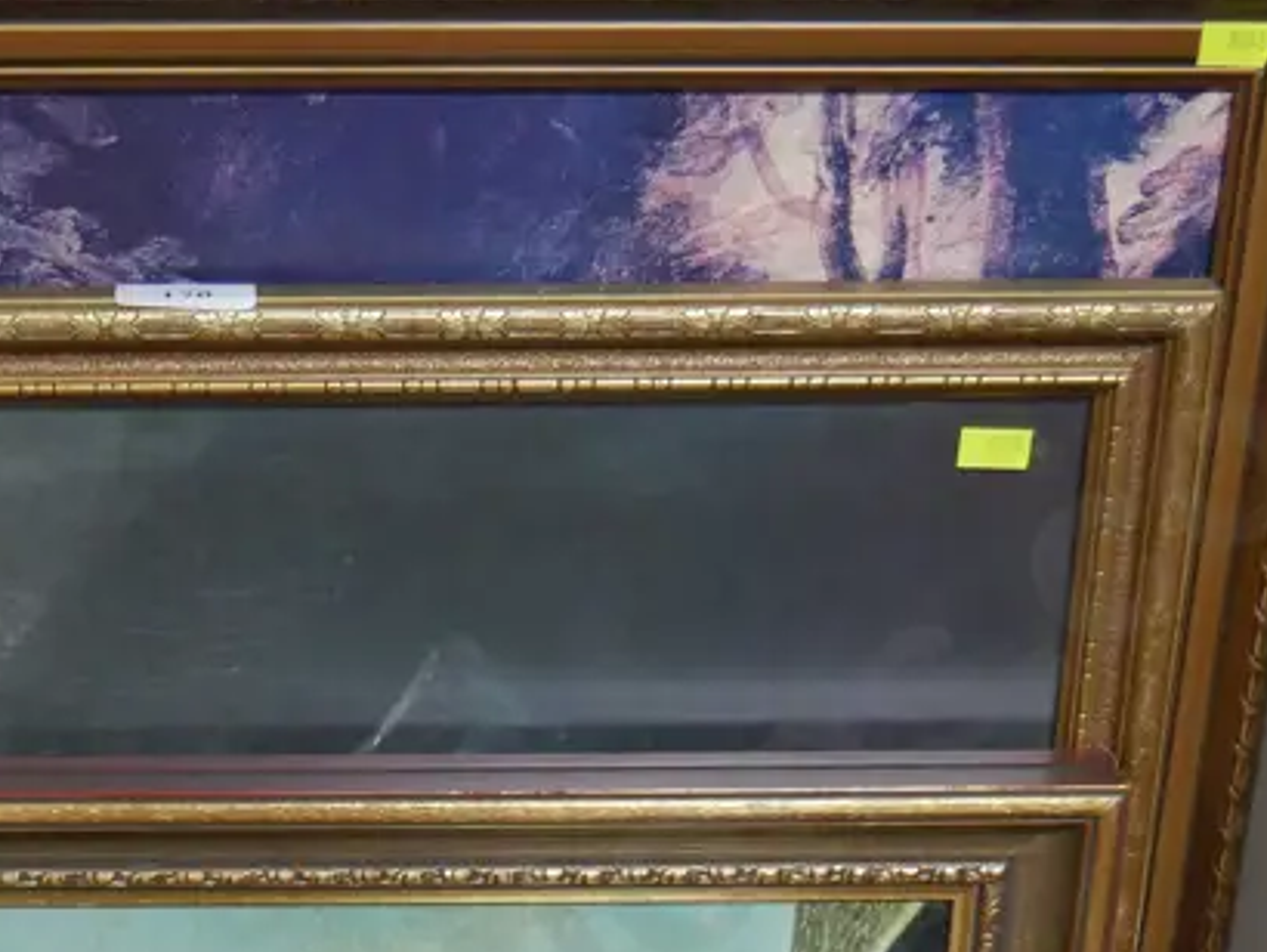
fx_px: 3113
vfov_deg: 16.6
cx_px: 312
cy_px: 1158
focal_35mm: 85
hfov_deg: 22.8
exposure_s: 1/60
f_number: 4
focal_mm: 17
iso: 1250
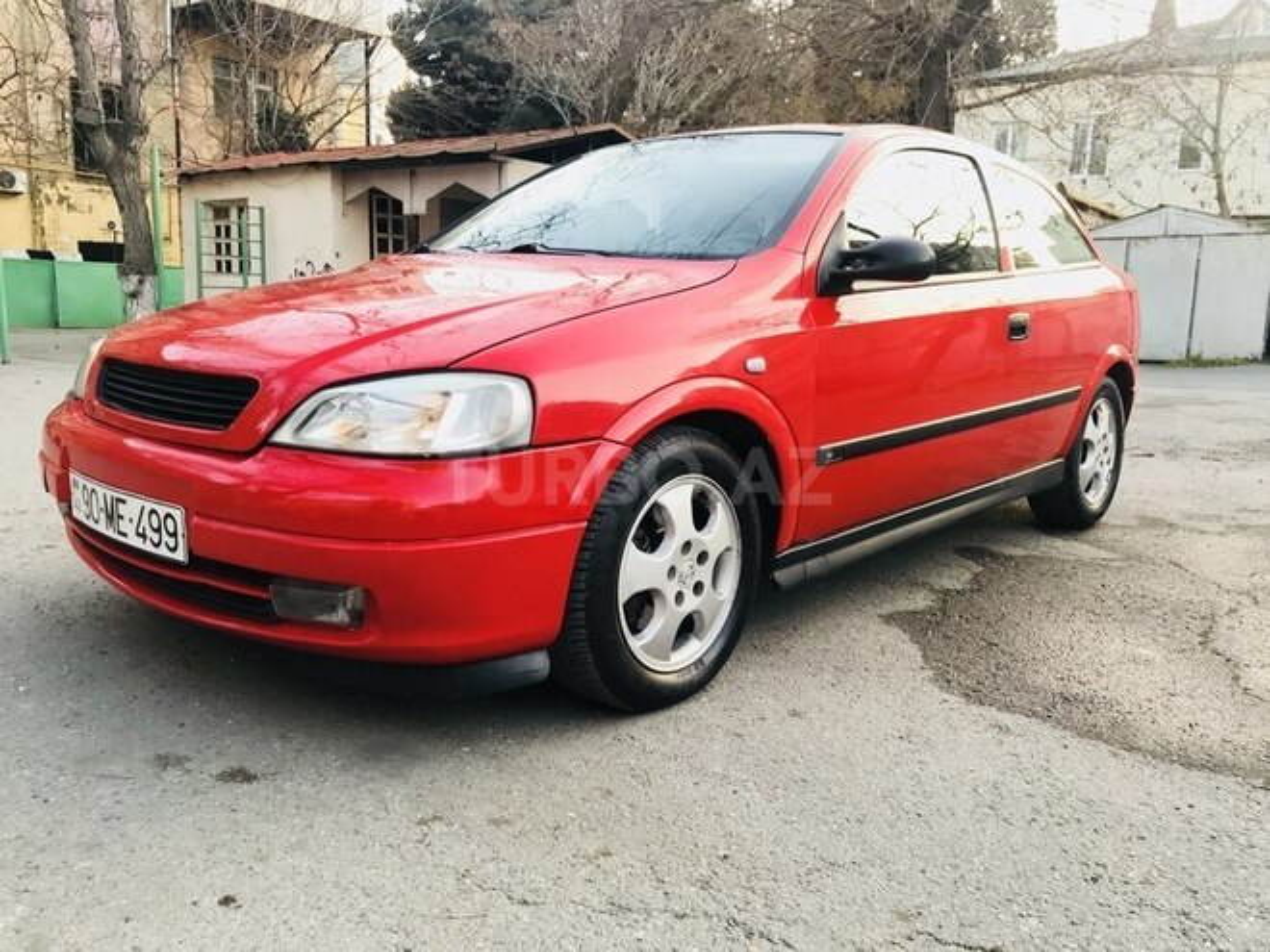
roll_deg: -2.2
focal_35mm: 28
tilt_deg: -9.2
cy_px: 476
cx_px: 635
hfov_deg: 63.4
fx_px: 1027
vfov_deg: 49.7
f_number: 1.8
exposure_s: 1/100
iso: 40
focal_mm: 3.99
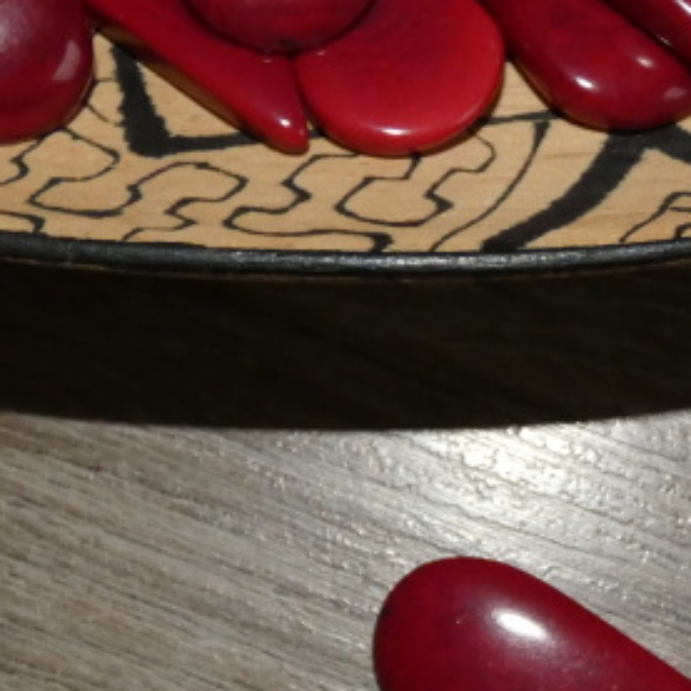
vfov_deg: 33.0
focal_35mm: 51
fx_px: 1152
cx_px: 640
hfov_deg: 31.6
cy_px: 489
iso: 500
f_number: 3.3
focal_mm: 5.3
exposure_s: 1/60
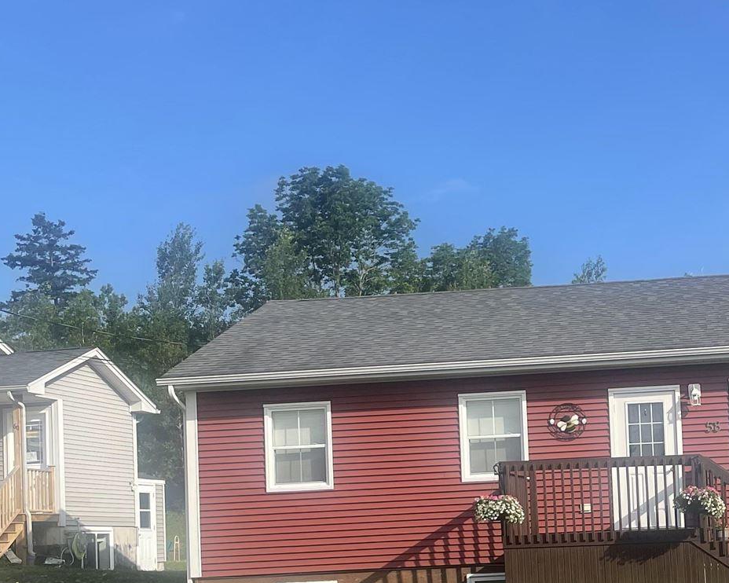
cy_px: 477
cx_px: 647
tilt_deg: +4.1
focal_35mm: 63
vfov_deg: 23.8
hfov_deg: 28.9
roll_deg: +3.4
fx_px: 1359
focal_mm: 4.2
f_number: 1.6
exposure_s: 1/2882
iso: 32
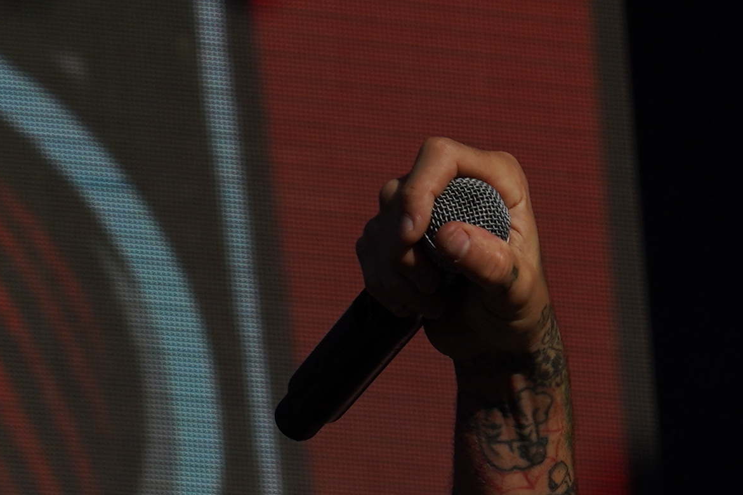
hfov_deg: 3.9
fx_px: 10997
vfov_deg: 2.6
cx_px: 1115
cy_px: 871
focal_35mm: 533
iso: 100
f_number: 8
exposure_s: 1/1250
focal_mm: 104
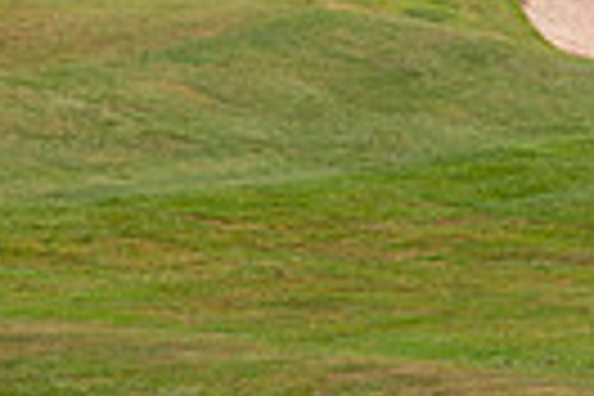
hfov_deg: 2.4
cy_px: -450
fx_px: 14090
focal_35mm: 854
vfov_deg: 1.6
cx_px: 590
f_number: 5.6
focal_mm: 195
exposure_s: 1/1250
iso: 250
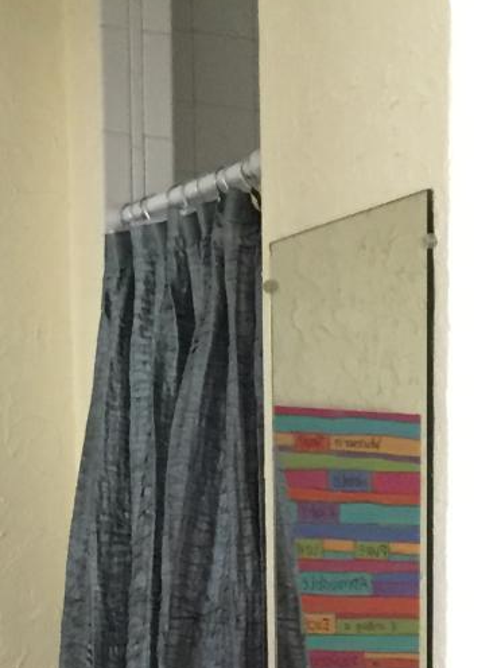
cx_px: 493
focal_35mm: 117
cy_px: 1075
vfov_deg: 15.2
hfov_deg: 12.5
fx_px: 2258
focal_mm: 4.15
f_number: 2.2
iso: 200
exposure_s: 1/30
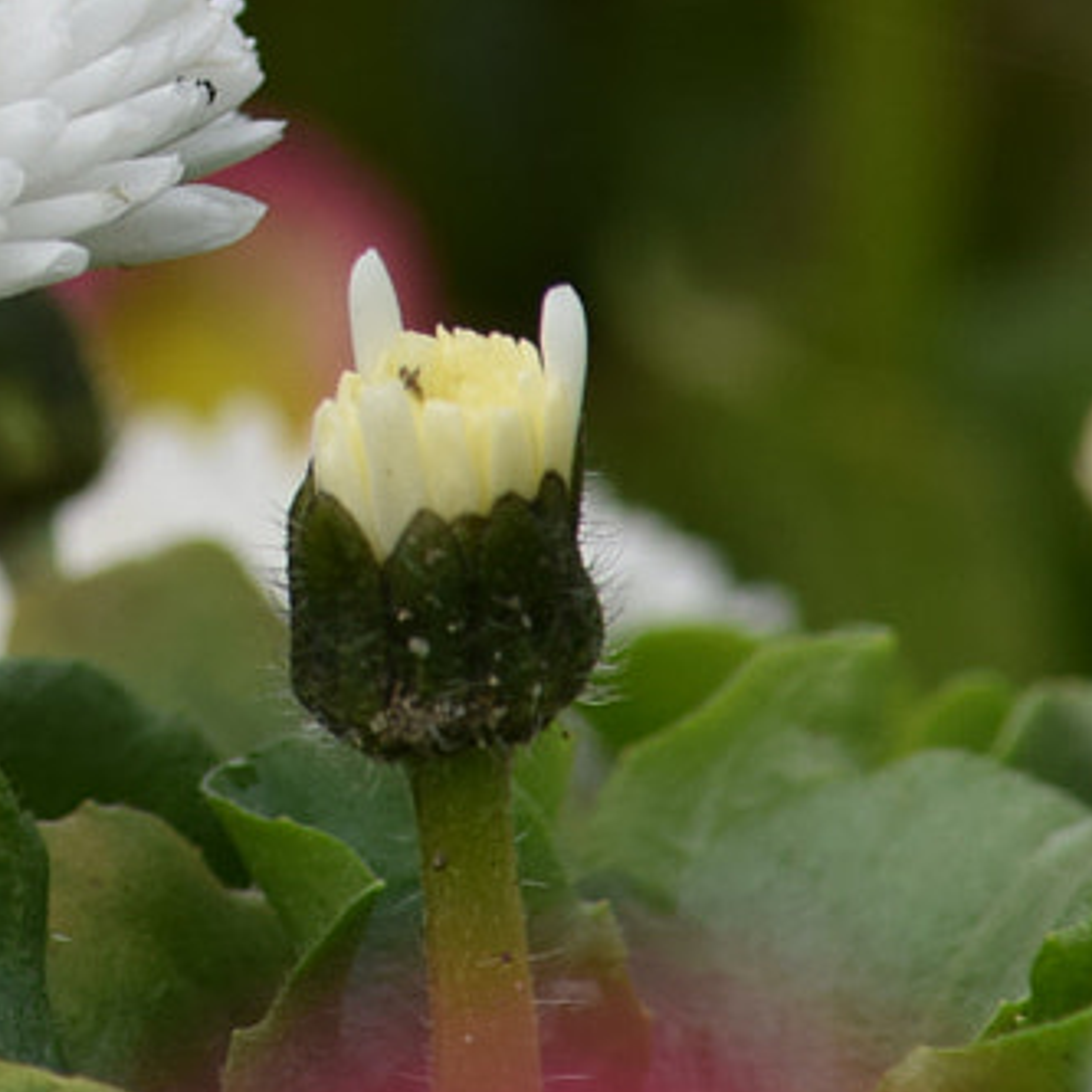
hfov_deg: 1.0
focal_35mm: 1717
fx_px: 61280
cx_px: -348
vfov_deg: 1.0
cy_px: -433
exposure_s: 1/320
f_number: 10
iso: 200
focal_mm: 280
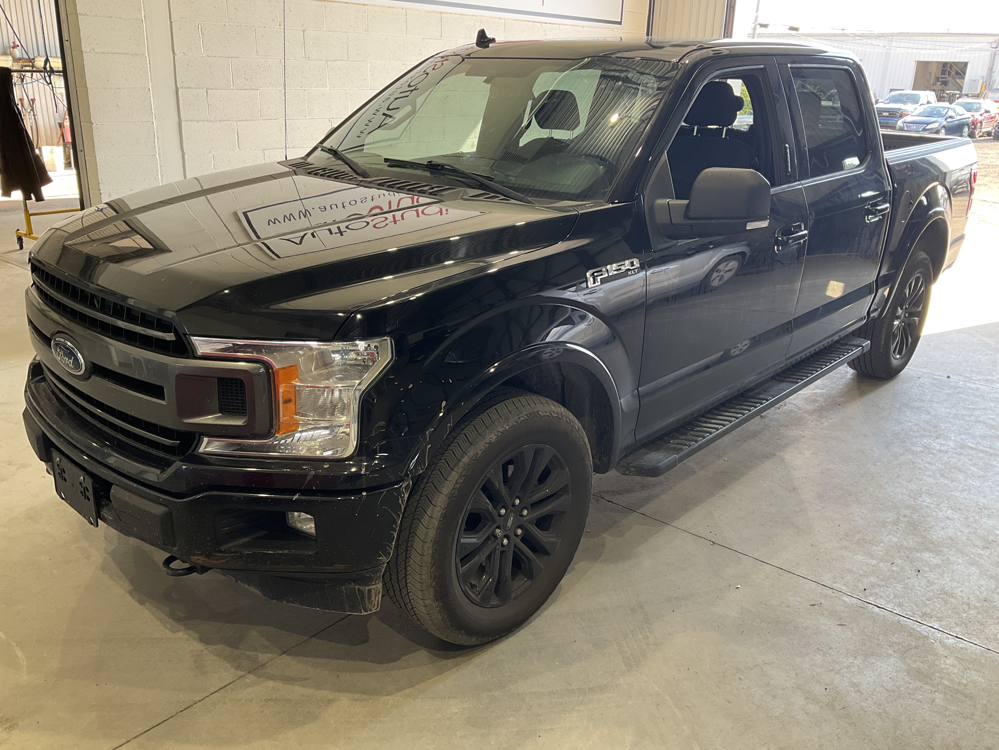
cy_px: 375
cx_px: 500
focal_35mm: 29
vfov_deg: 48.2
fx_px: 837
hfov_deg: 61.7
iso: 40
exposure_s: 1/60
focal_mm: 3
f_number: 1.8
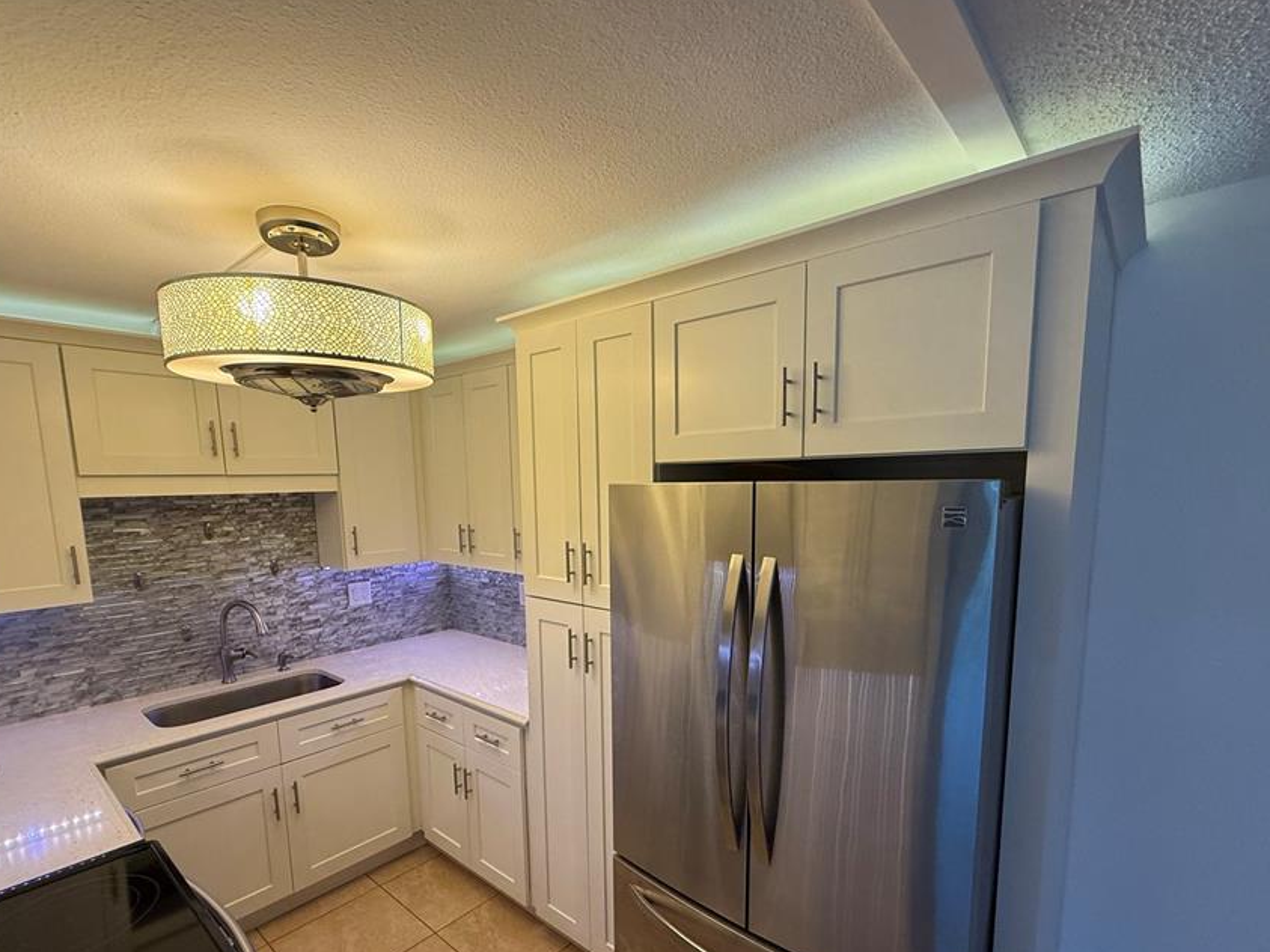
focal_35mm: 17
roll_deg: +1.0
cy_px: 560
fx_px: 624
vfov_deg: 74.1
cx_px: 631
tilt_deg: -7.9
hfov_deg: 91.0
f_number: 2.2
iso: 200
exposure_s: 1/120
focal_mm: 2.22
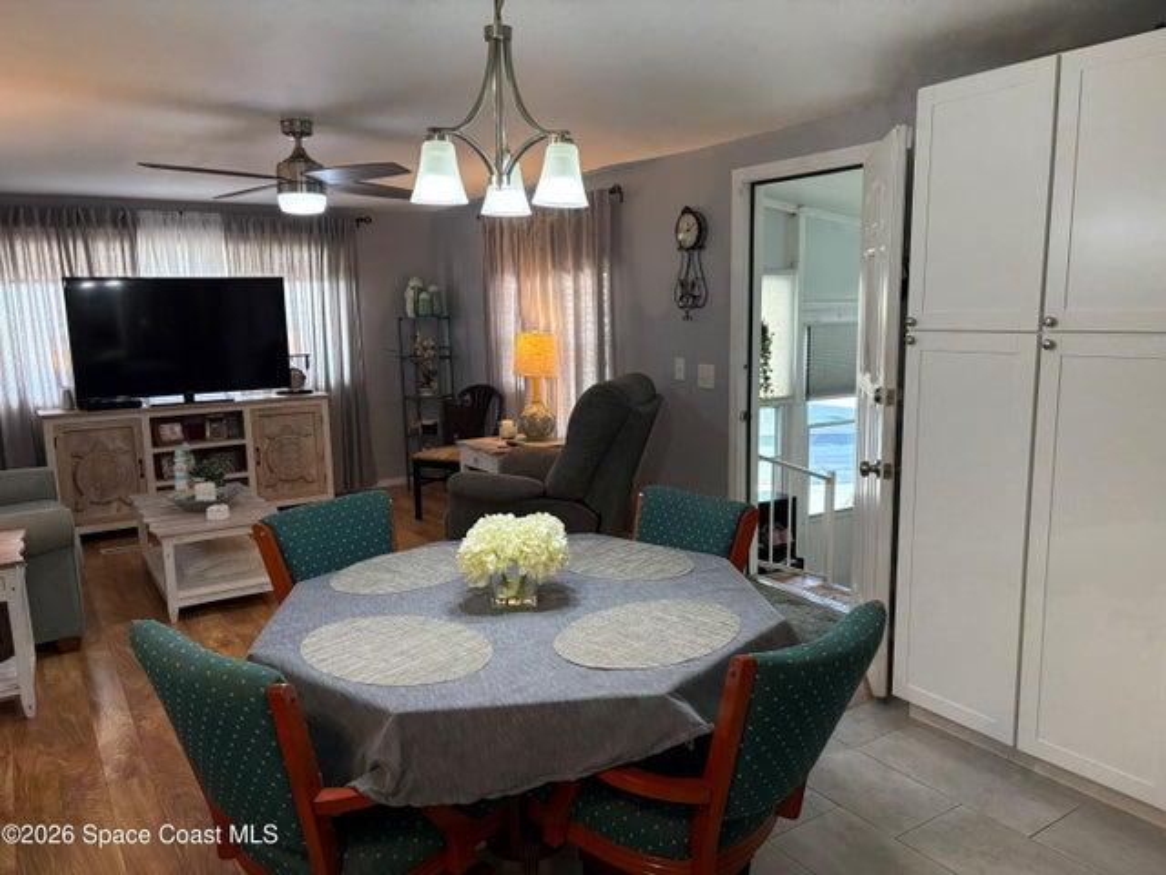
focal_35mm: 26
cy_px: 438
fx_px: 876
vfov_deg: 53.1
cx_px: 583
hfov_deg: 67.3
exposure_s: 1/120
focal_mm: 5.96
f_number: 1.6
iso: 125
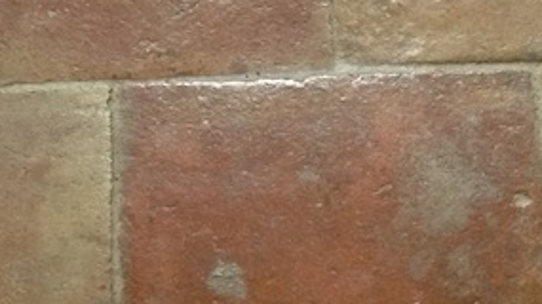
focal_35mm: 131
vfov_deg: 9.2
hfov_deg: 16.3
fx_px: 1882
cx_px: 173
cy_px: 48
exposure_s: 1/20
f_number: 2.4
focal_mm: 4.28
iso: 200
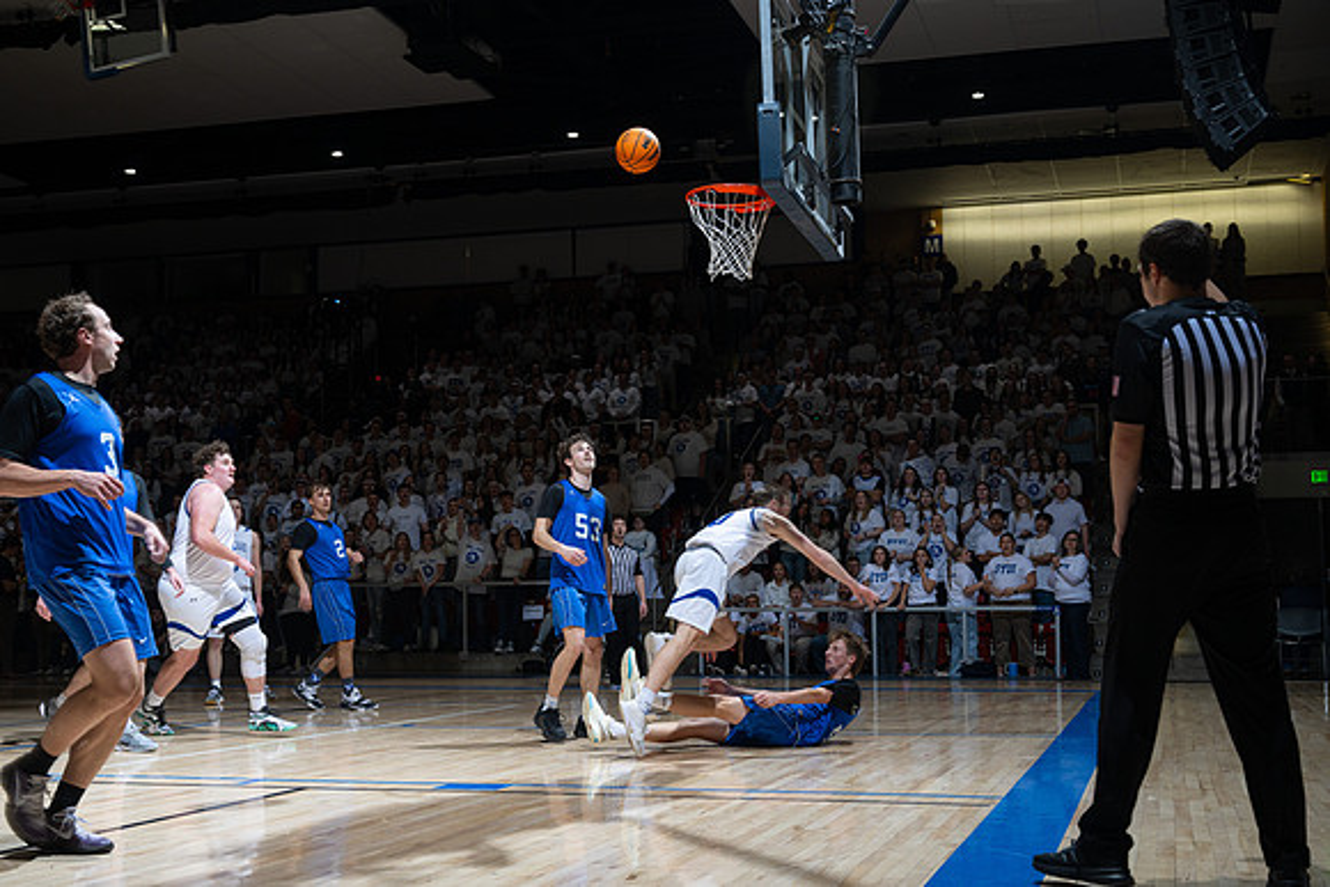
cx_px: 665
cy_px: 444
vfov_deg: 29.3
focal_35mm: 46
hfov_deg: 42.7
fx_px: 1700
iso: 100
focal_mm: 46
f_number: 6.3
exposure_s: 1/60
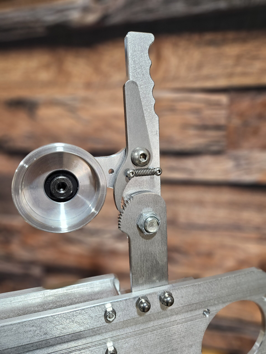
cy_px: 177
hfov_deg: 58.9
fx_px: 236
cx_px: 133
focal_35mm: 23
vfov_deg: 73.9
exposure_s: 1/120
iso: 320
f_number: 1.8
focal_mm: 5.4
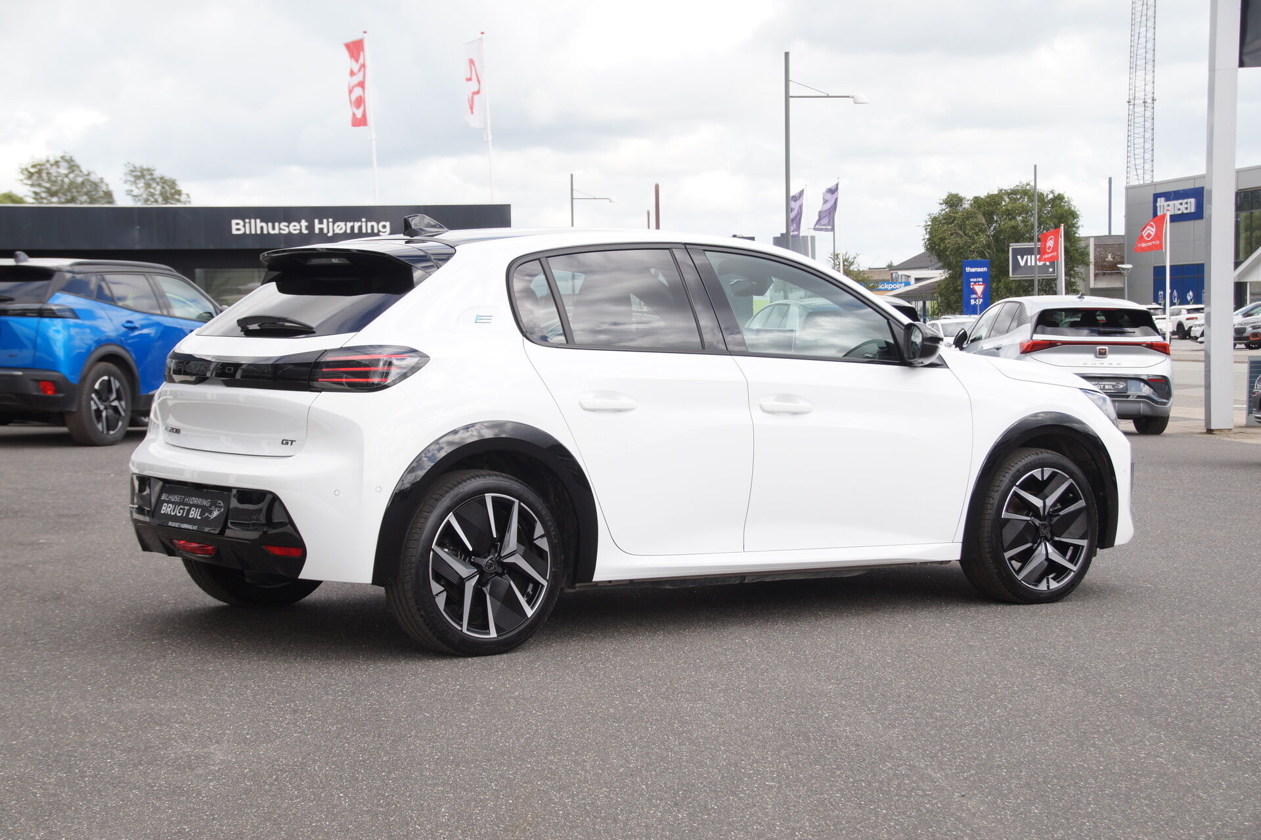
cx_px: 630
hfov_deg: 29.9
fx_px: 2363
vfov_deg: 20.1
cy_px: 420
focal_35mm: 68
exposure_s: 1/125
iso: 100
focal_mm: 45
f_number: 7.1
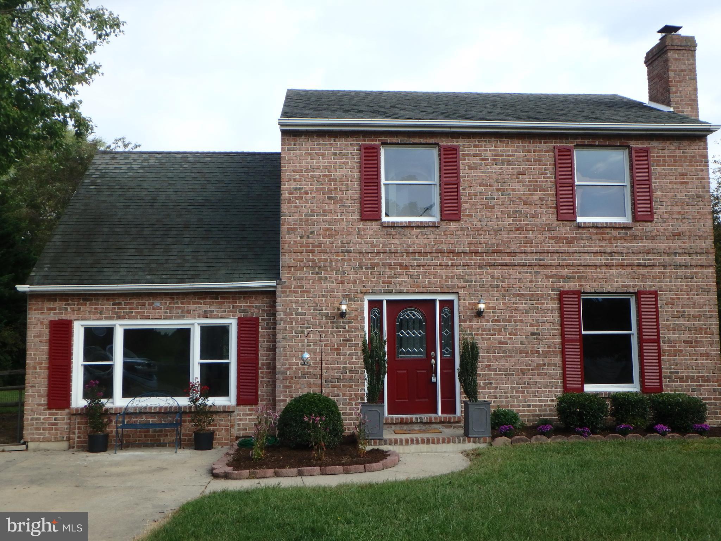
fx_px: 750
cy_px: 270
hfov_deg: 51.4
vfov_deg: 39.7
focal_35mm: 36
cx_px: 360
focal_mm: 6.4
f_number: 5
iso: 125
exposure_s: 1/200
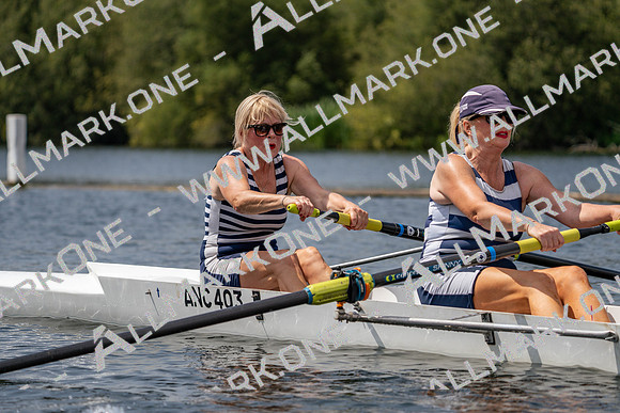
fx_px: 3445
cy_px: 206
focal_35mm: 200
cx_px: 310
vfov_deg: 6.9
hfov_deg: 10.3
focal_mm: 200
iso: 160
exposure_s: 1/1600
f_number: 5.6
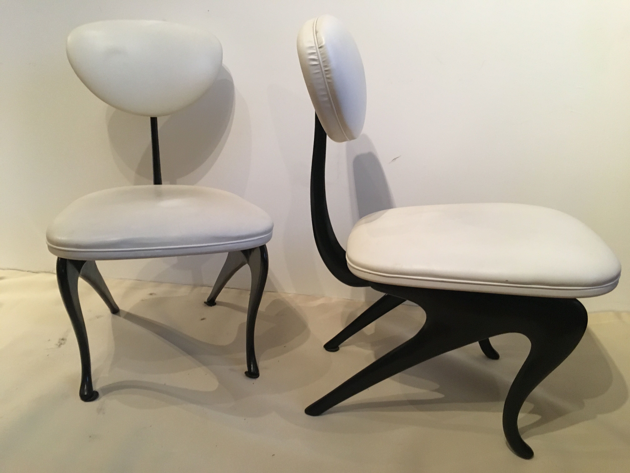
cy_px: 236
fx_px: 528
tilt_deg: -16.9
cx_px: 315
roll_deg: -2.4
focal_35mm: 29
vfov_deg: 48.2
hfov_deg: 61.7
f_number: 2.2
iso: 250
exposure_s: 1/33
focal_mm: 4.15
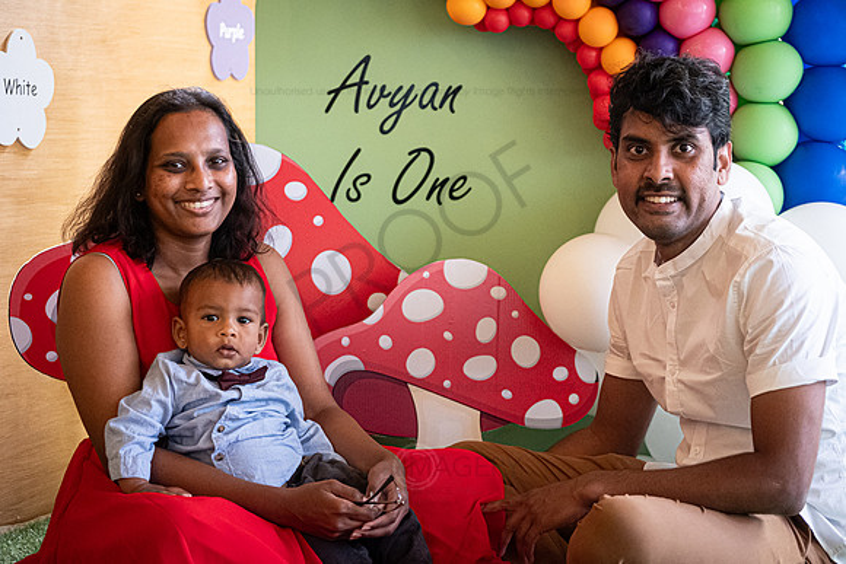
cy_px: 282
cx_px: 423
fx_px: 1763
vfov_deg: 18.2
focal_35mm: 75
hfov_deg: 27.0
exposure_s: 1/125
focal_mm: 50
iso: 3200
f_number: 2.8
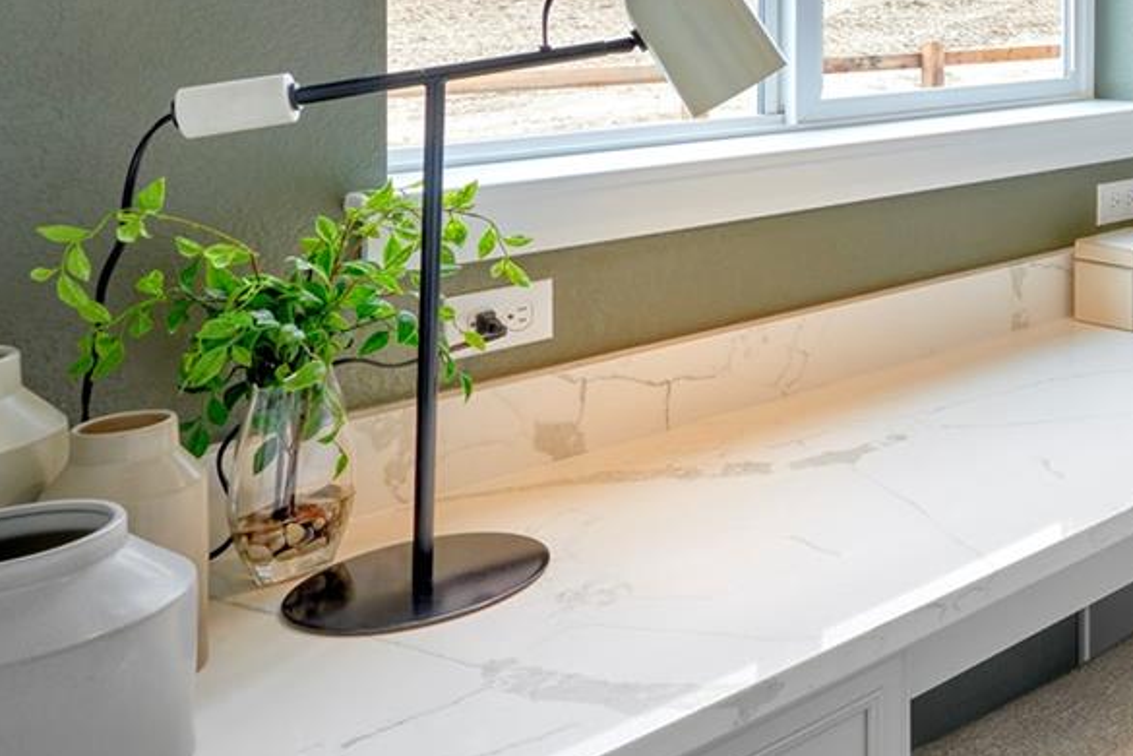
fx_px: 1290
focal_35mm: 41
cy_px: 93
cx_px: 1317
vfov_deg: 31.3
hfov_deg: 37.5
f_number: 10
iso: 200
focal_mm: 15
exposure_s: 1/25
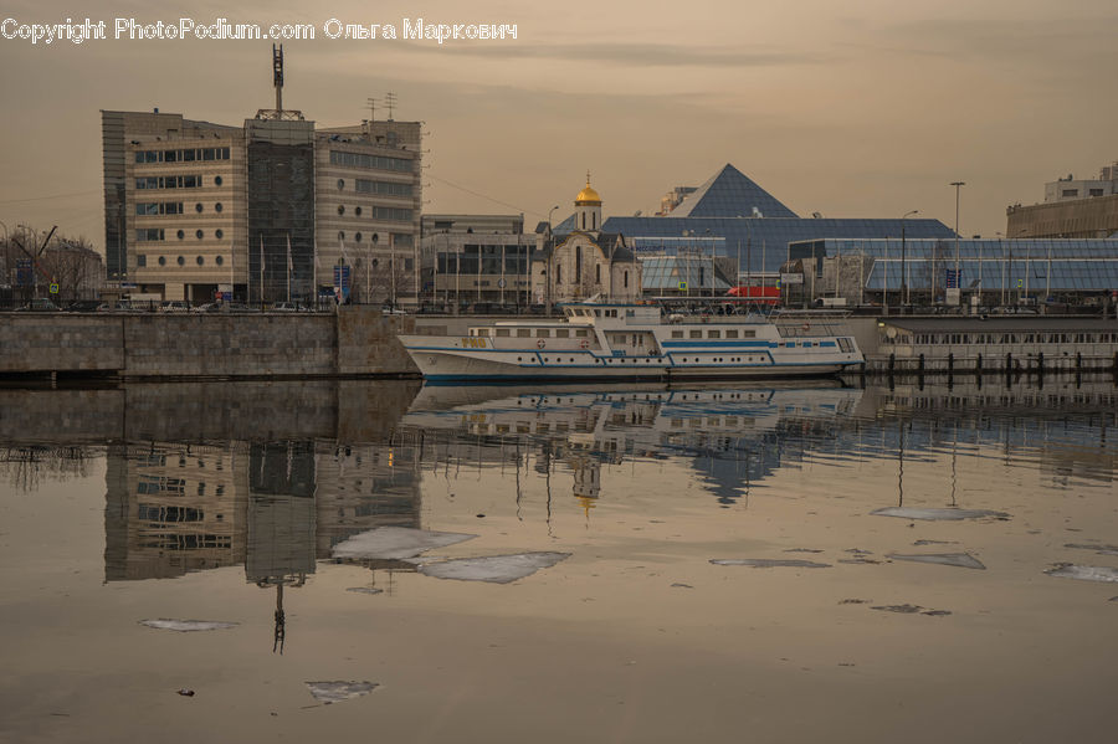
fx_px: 1707
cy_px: 372
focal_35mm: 55
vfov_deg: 24.6
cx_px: 559
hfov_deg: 36.3
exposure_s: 1/60
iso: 100
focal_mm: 55
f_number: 6.3
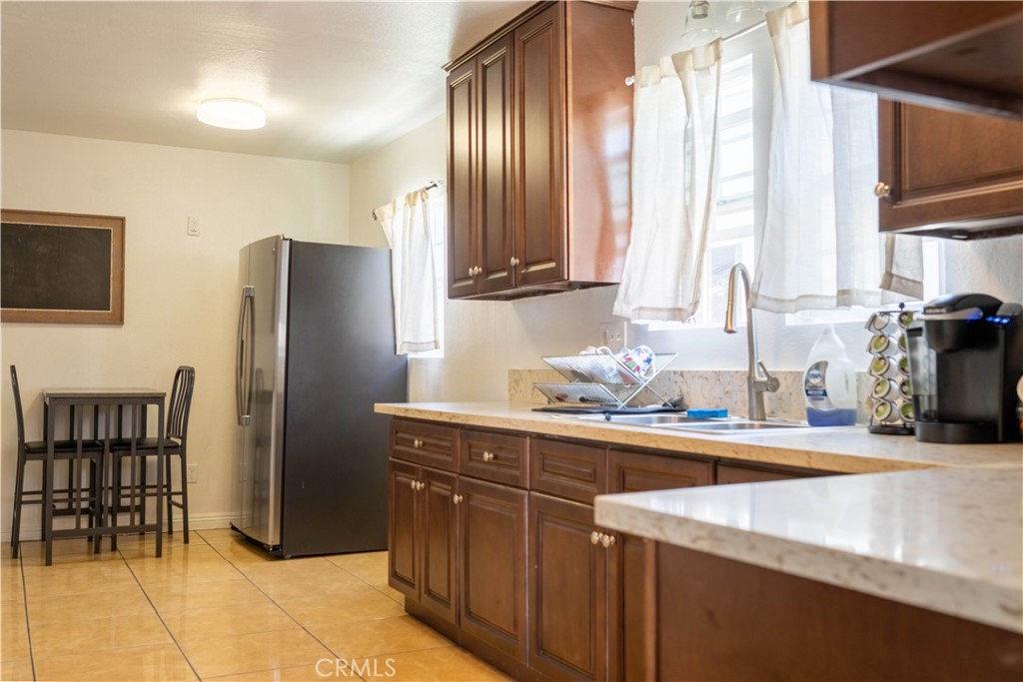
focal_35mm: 35
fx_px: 995
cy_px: 341
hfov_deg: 54.4
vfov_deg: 37.9
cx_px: 512
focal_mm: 35
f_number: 4.5
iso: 1000
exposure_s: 1/800
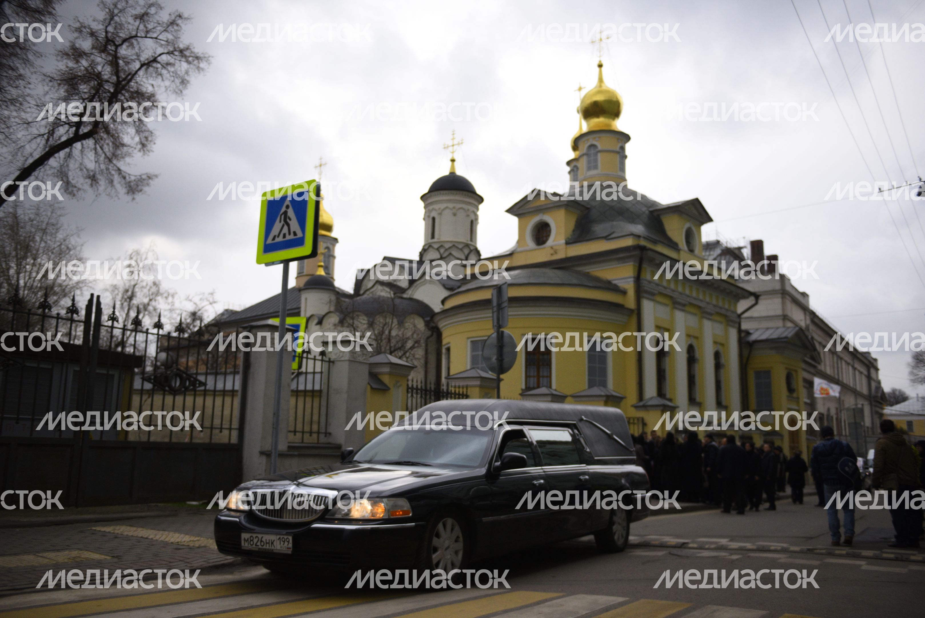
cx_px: 462
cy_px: 309
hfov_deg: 58.7
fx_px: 822
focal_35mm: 32
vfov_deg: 41.1
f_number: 2.8
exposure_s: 1/6400
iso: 1000
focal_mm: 32
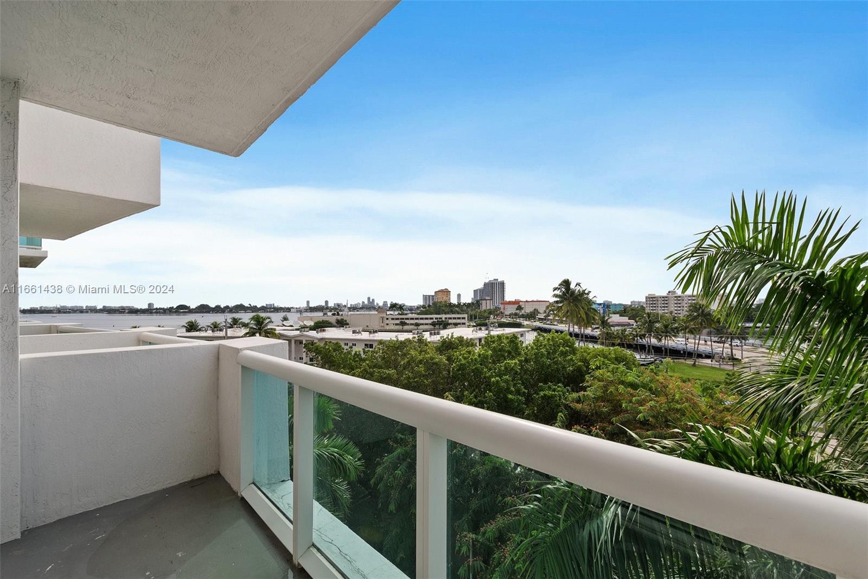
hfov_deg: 100.4
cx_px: 434
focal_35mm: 15
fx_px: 362
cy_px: 290
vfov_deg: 77.3
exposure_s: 1/400
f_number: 8
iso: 200
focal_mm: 10
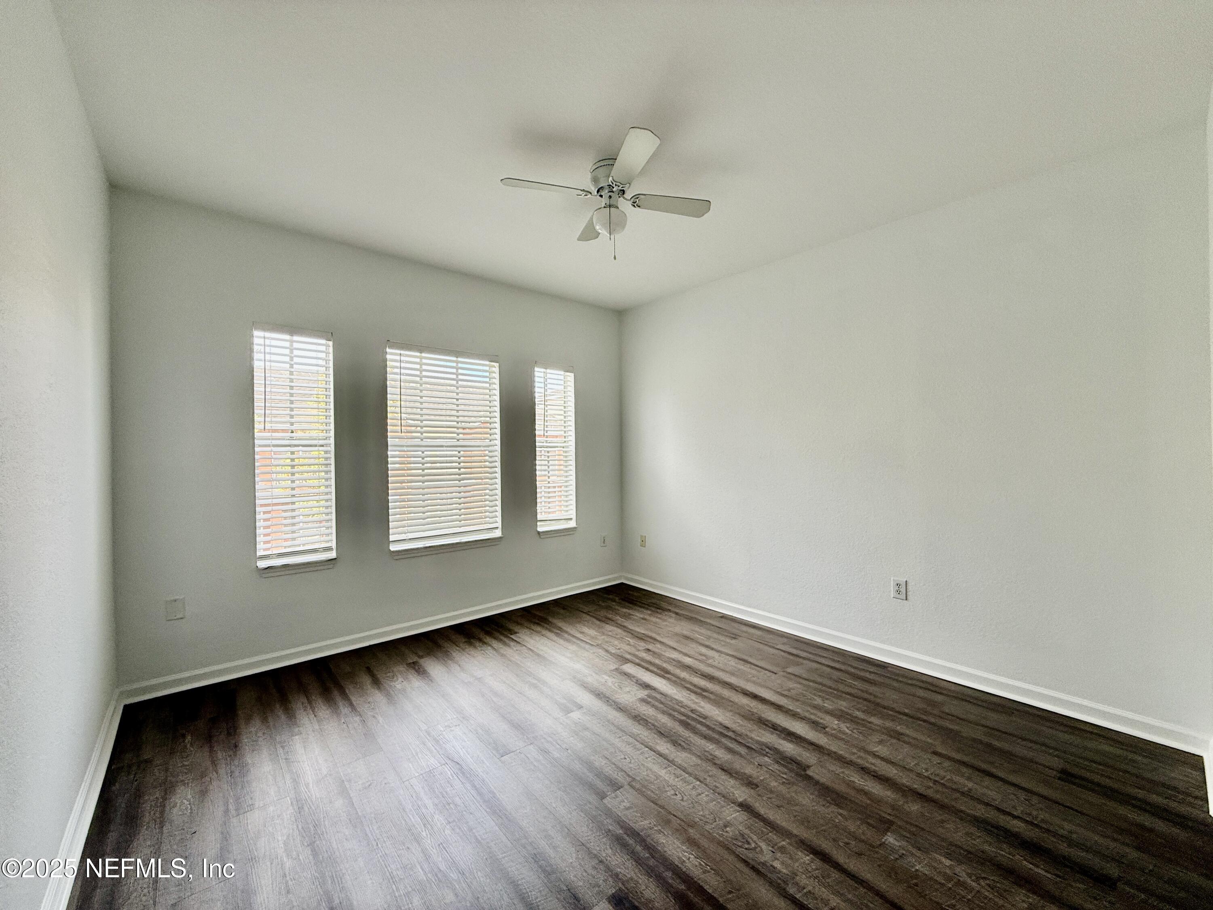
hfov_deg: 102.1
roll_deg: +0.2
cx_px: 606
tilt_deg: -0.1
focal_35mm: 14
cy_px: 455
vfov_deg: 85.7
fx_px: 491
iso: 64
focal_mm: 2.22
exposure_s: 1/134
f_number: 2.2
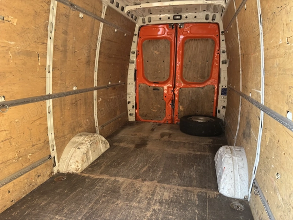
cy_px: 110
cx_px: 146
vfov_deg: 53.1
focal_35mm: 26
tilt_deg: -10.3
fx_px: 220
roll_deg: -1.0
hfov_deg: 67.3
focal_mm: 5.96
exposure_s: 1/121
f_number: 1.6
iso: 80
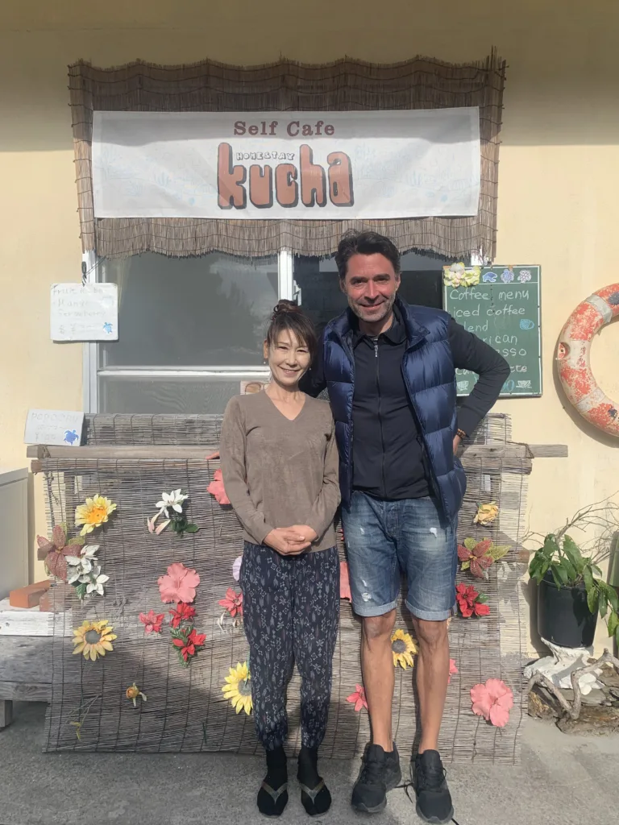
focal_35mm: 26
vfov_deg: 67.3
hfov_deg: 53.1
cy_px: 412
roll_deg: -0.2
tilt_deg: +0.0
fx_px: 620
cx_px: 310
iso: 25
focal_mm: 4.25
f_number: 1.8
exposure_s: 1/1748
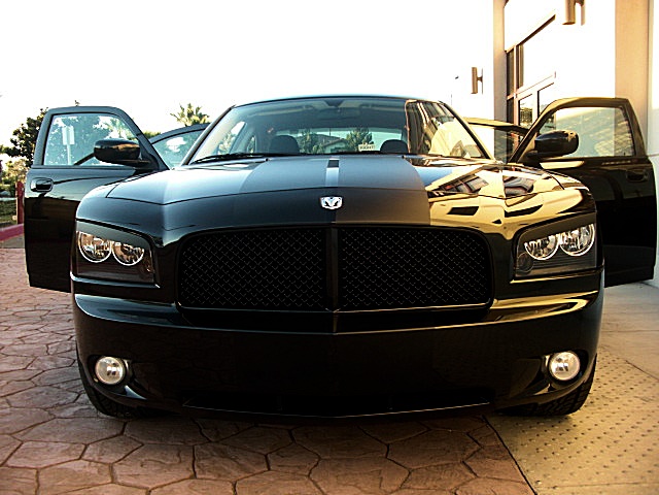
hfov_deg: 51.4
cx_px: 330
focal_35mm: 36
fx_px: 685
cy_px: 248
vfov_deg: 39.7
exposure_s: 1/125
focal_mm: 6.3
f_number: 2.8
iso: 100
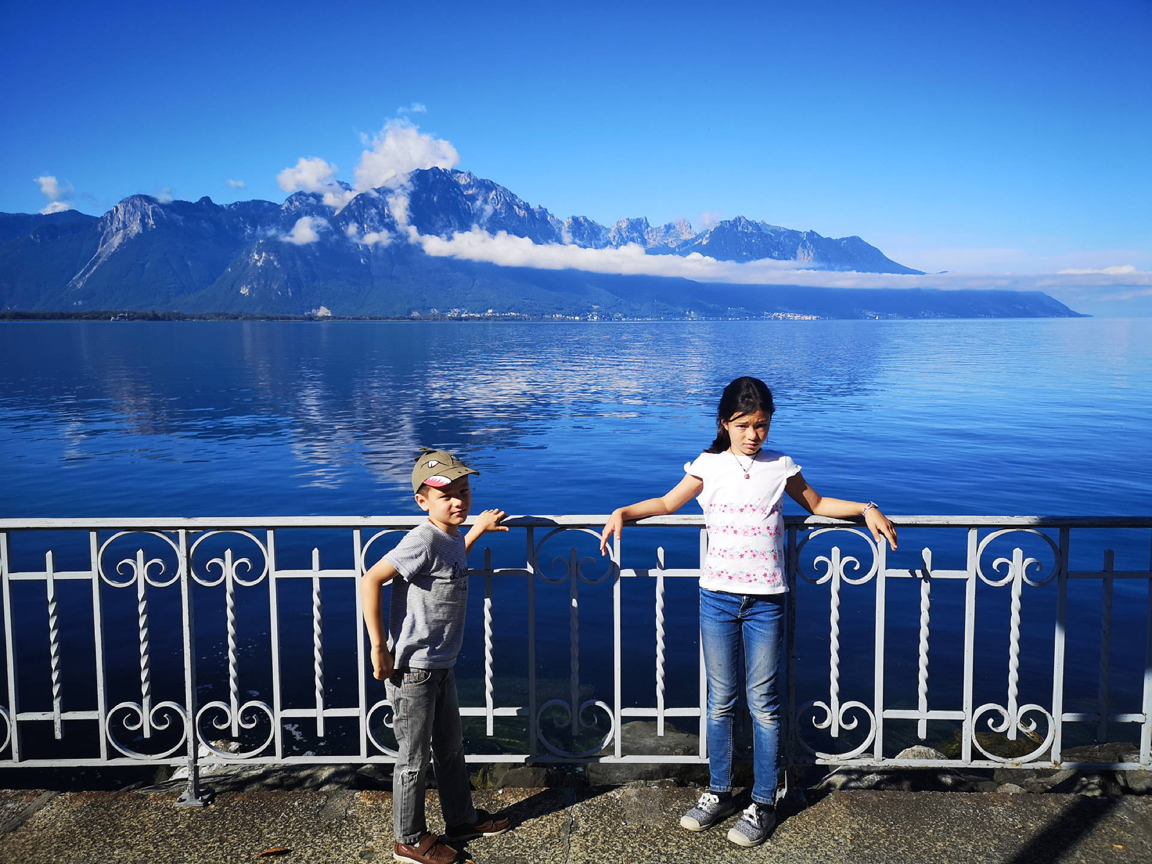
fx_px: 899
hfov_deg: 65.3
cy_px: 432
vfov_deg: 51.4
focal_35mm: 27
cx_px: 576
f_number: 1.8
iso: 50
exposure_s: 1/2114
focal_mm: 3.95
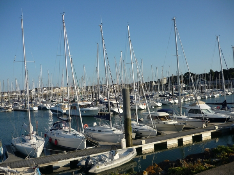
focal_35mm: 33
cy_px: 88
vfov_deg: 42.9
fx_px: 223
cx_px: 117
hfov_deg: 55.4
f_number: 8
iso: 100
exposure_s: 1/200
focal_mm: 5.5
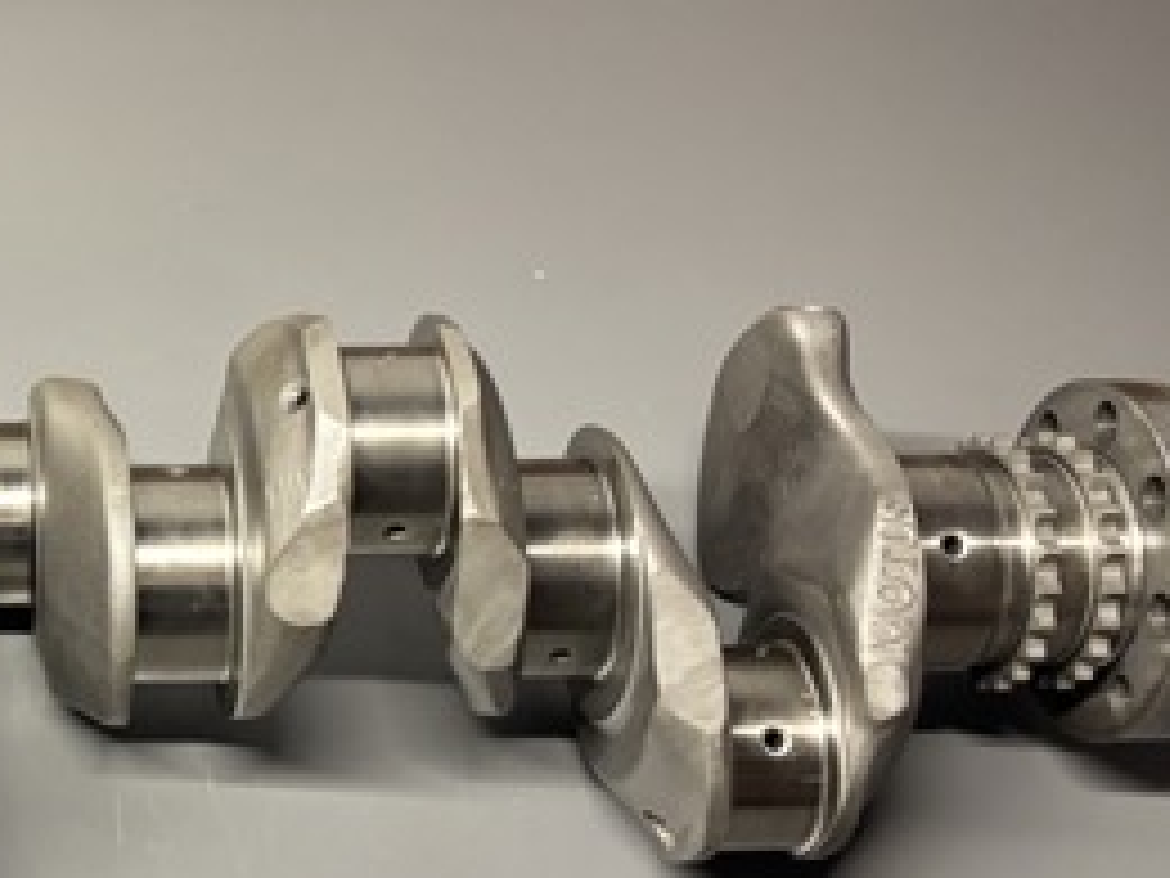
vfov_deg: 22.9
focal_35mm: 64
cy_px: 468
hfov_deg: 28.0
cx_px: -63
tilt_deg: -51.8
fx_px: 2163
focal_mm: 5.96
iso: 500
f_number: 1.6
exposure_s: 1/45
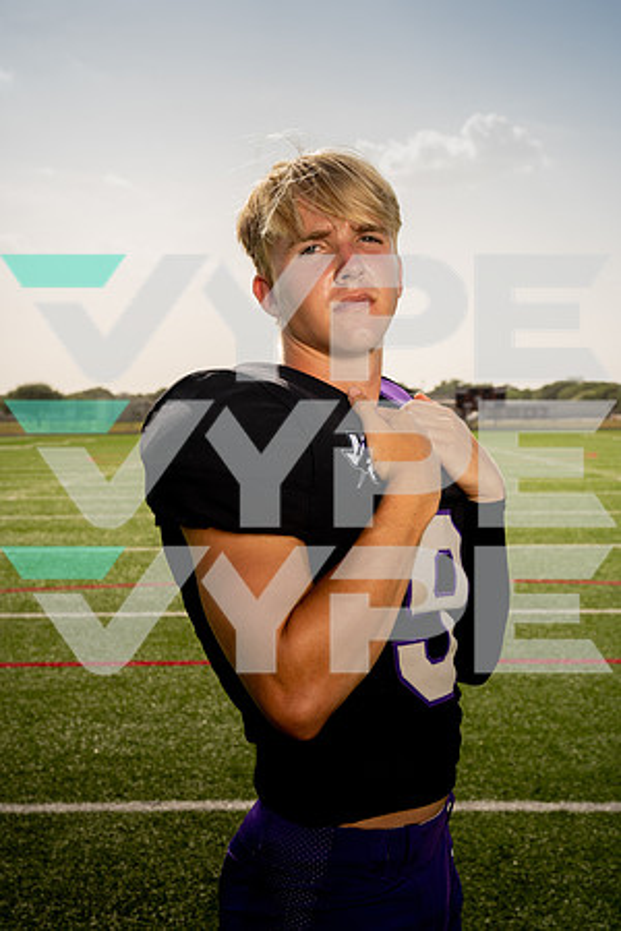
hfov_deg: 27.5
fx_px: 1268
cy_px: 466
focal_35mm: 49
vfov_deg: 40.3
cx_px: 310
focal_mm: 49
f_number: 8
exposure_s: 1/250
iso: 50
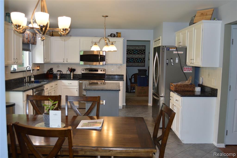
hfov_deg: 57.3
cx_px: 118
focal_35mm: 33
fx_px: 217
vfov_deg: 39.9
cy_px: 79
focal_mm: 22
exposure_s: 1/80
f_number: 4
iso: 400
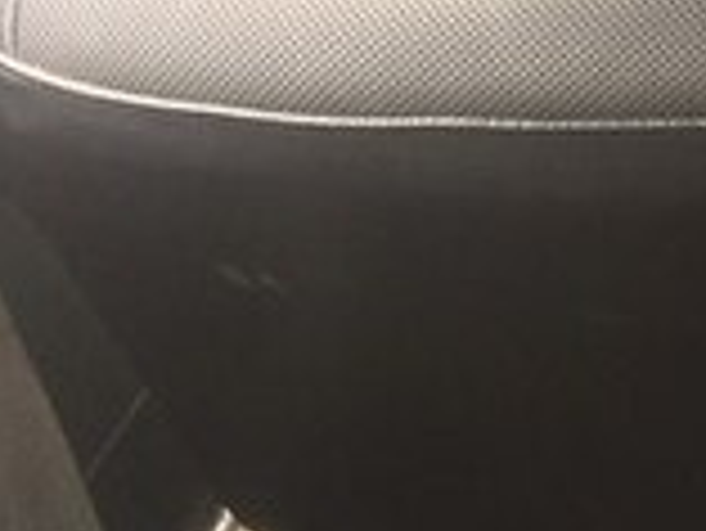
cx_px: 1331
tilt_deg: -31.5
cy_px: 169
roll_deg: +3.2
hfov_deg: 14.0
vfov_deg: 12.1
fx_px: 2490
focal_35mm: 122
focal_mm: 4.15
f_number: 2.2
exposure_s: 1/50
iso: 40
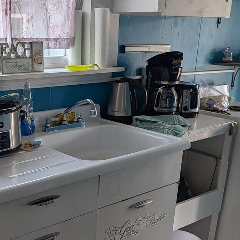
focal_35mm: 49
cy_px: 189
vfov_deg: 33.8
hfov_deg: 34.4
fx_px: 384
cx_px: 82
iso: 32
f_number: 1.68
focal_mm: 6.9
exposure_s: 1/94.8
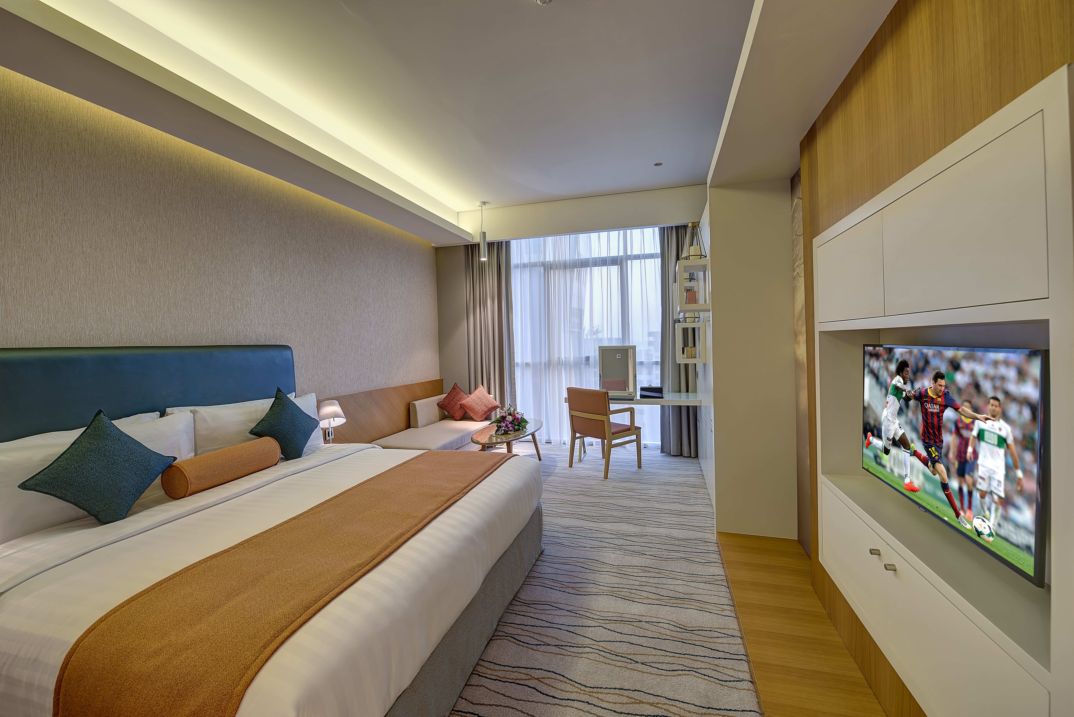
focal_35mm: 14
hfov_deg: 104.2
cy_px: 358
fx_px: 418
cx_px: 537
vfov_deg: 81.2
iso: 100
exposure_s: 1/2
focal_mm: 14
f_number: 8
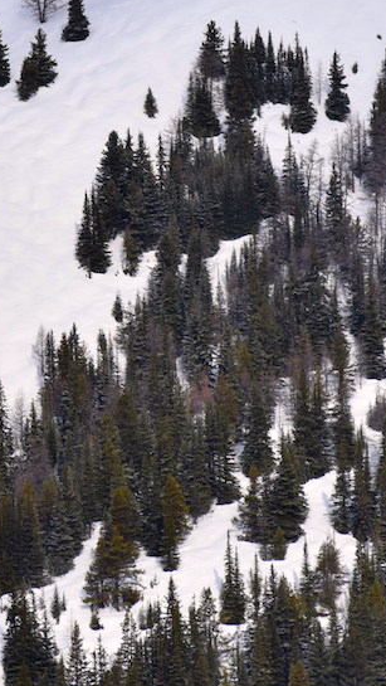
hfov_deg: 1.6
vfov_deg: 2.9
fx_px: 13414
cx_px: -78
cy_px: 167
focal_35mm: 738
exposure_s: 1/1250
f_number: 9
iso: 200
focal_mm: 200
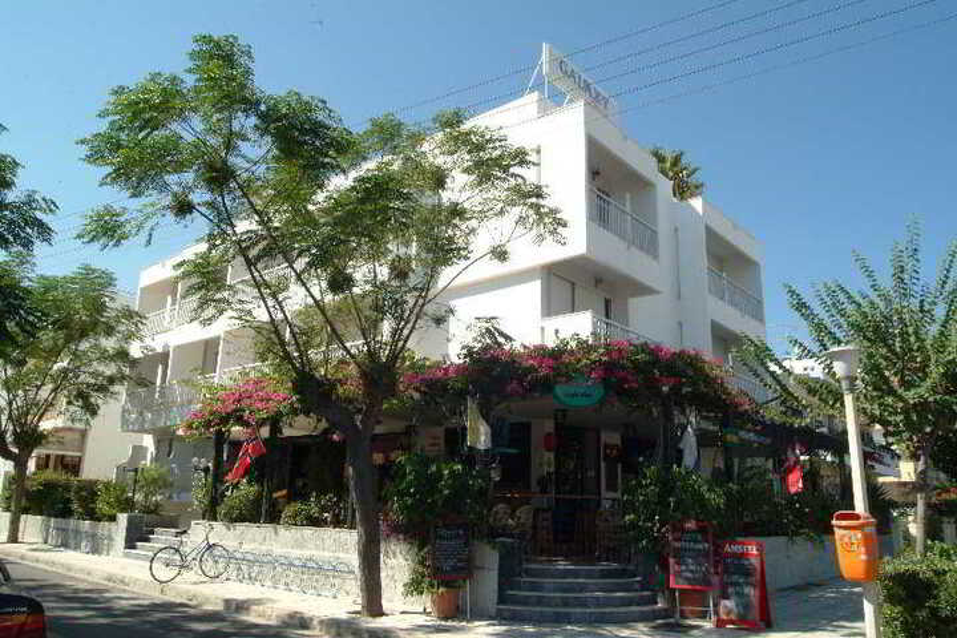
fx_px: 678
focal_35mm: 26
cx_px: 478
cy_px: 319
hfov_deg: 70.4
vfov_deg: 50.4
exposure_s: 1/500
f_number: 11
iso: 800
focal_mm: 17
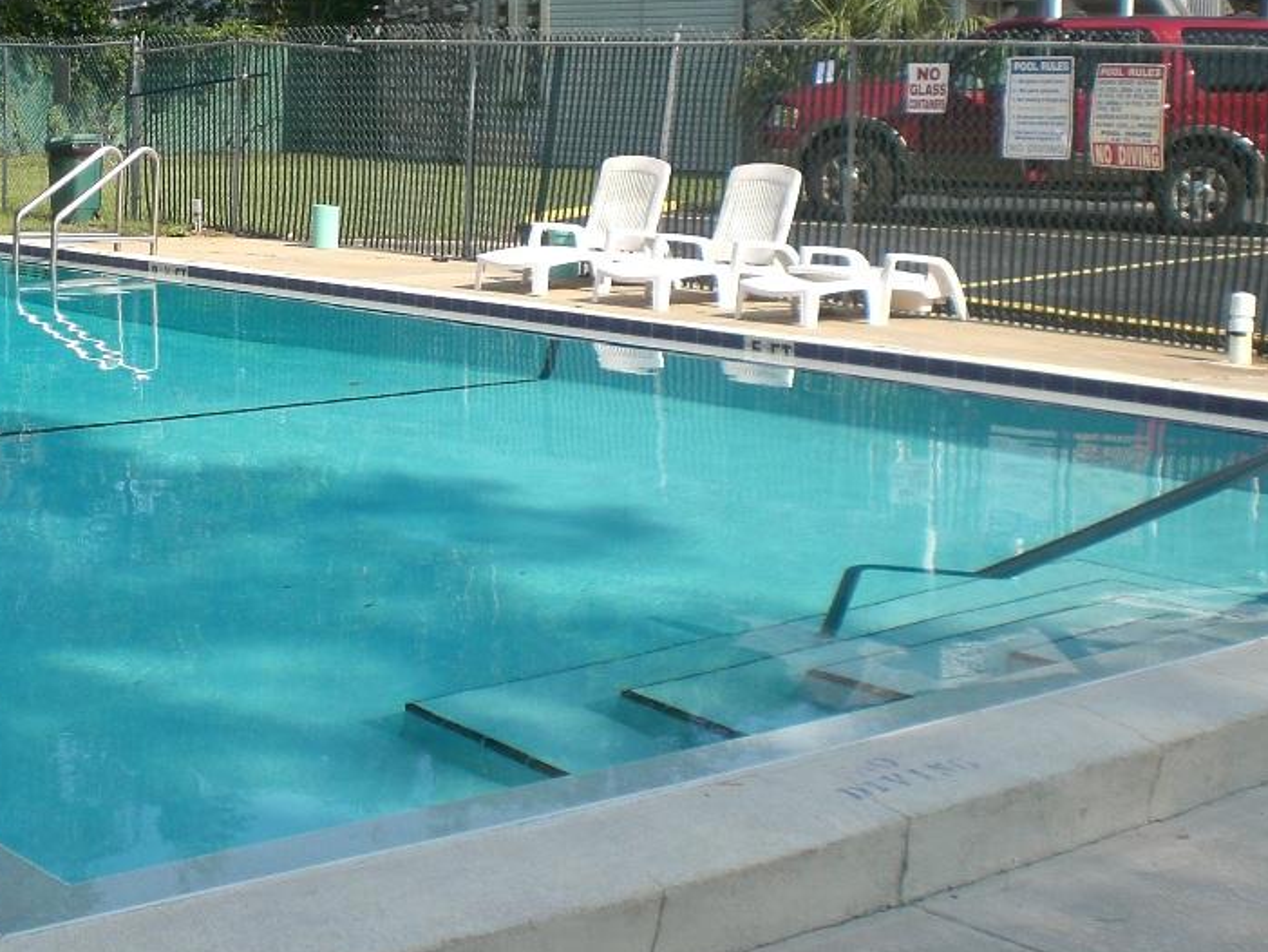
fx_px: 2235
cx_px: 326
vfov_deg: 24.0
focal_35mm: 61
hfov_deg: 31.2
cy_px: 433
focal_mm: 6.3
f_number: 4.4
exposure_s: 1/320
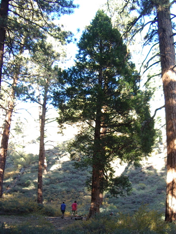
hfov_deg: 31.5
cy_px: 140
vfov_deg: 41.1
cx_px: 104
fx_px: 312
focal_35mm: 46
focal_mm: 5.8
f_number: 2.6
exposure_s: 1/60
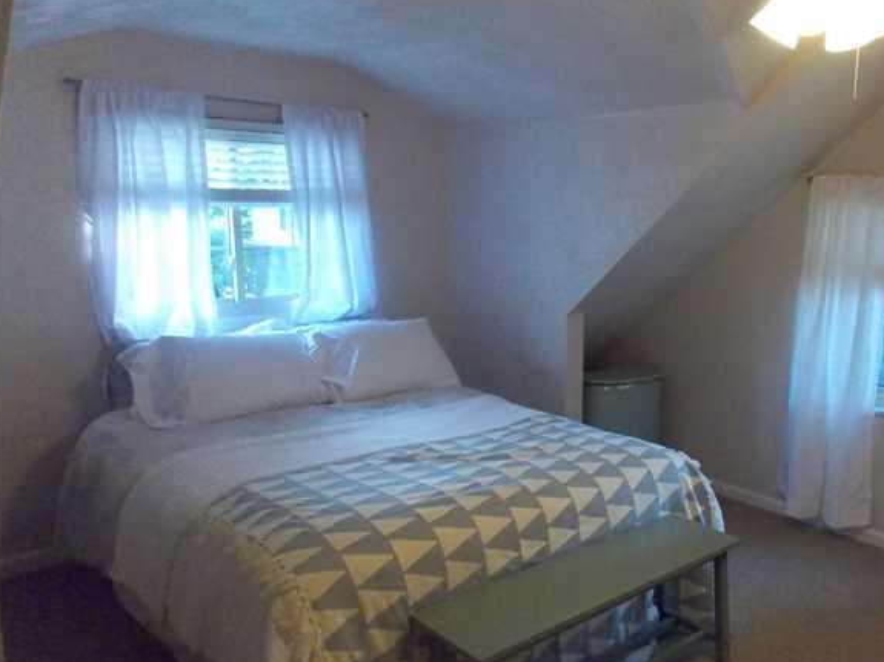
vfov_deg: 44.1
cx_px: 604
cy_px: 356
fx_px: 817
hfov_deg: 55.4
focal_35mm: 32
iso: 800
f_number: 3.1
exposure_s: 1/125
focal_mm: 4
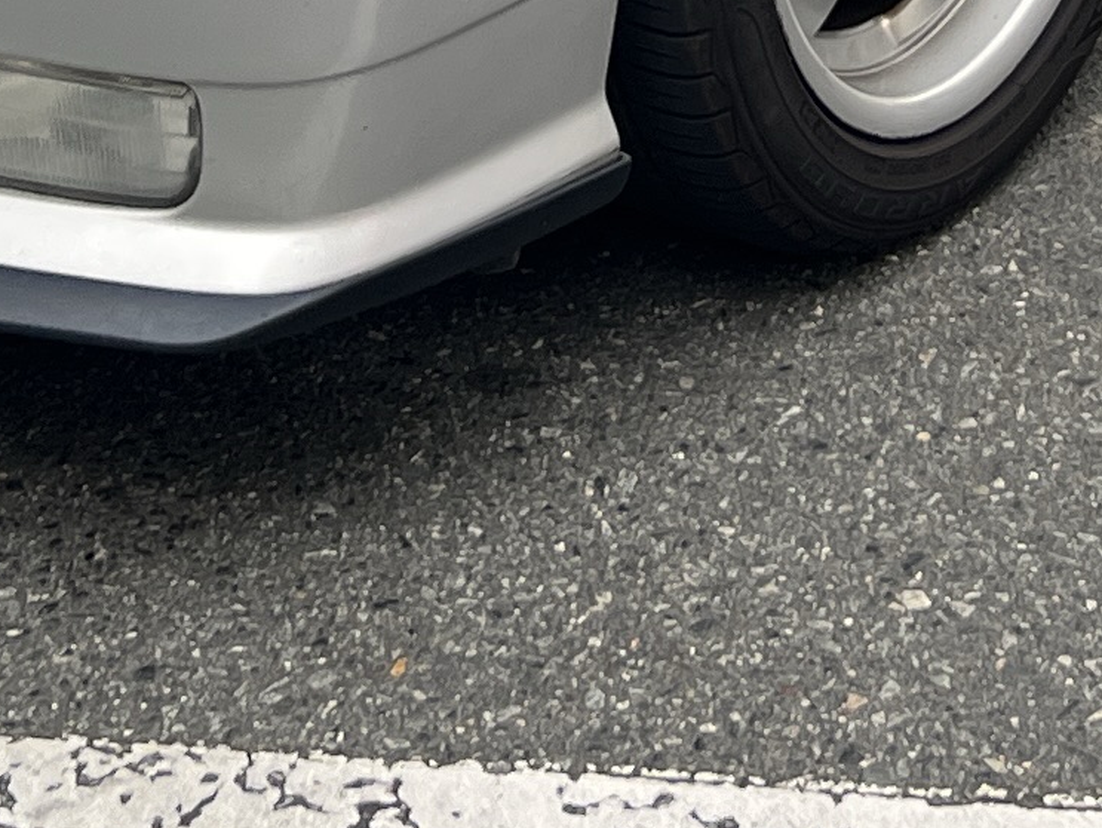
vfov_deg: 9.7
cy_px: -948
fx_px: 4491
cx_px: 574
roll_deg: +0.5
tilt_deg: -13.3
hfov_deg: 14.0
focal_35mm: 141
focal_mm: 5.7
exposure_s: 1/120
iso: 64
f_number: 1.5
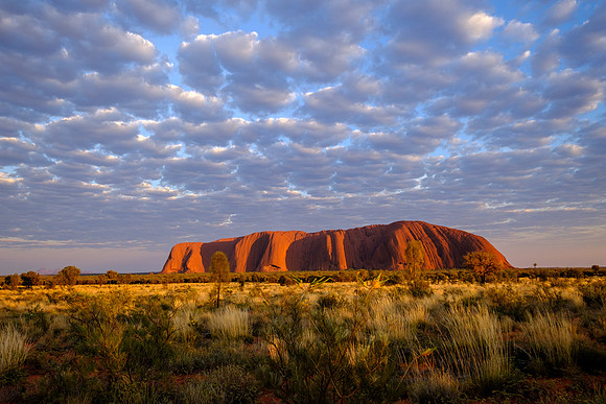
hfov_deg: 63.6
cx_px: 303
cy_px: 202
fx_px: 488
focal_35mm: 29
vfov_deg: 45.0
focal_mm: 19.1
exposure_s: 1/750
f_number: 4
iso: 400
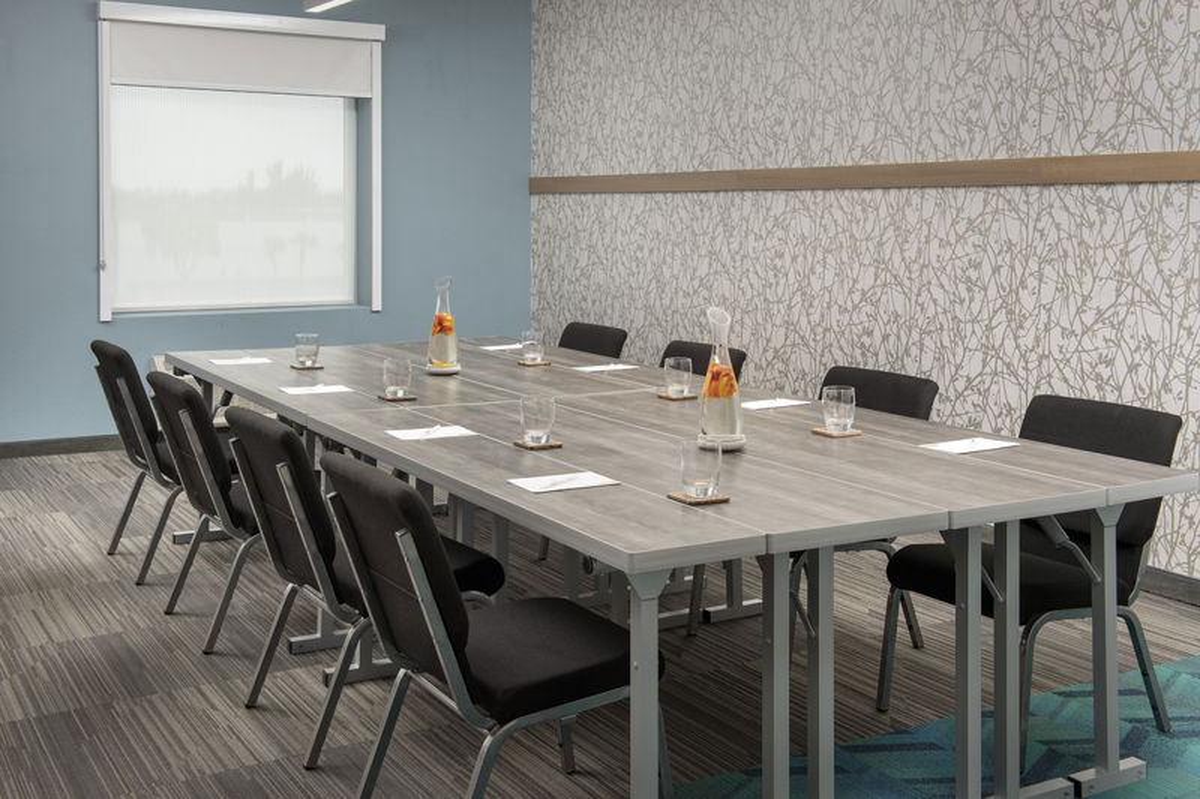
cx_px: 600
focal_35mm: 40
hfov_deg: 48.5
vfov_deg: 33.4
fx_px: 1333
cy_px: 400
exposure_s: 1/125
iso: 400
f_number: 11
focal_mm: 40
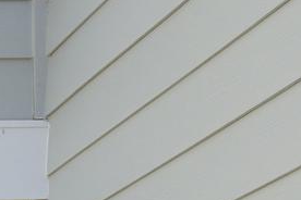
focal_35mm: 145
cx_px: -492
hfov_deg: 11.1
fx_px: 1212
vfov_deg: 8.4
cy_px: 542
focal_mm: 25
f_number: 8
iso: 500
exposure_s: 1/8000
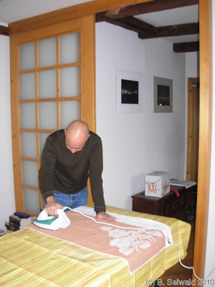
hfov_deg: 37.7
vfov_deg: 49.0
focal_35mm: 38
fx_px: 315
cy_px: 144
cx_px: 108
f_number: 2.9
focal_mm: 6.3
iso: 291
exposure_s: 1/117
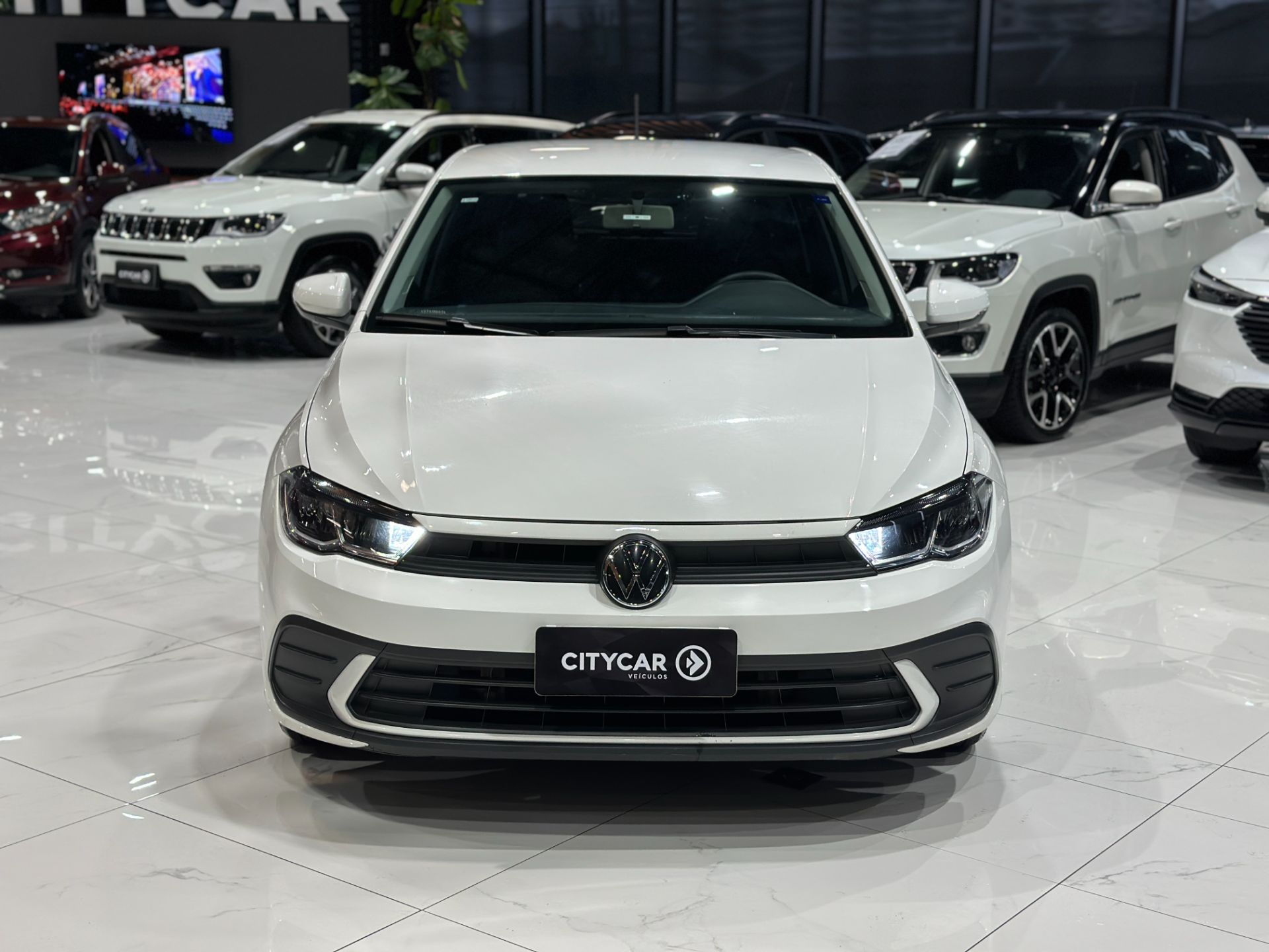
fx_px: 1760
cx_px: 634
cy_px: 476
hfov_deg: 39.7
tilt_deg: -11.2
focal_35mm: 48
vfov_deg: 30.3
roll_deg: -0.4
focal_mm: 6.86
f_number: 1.78
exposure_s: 1/120
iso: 100
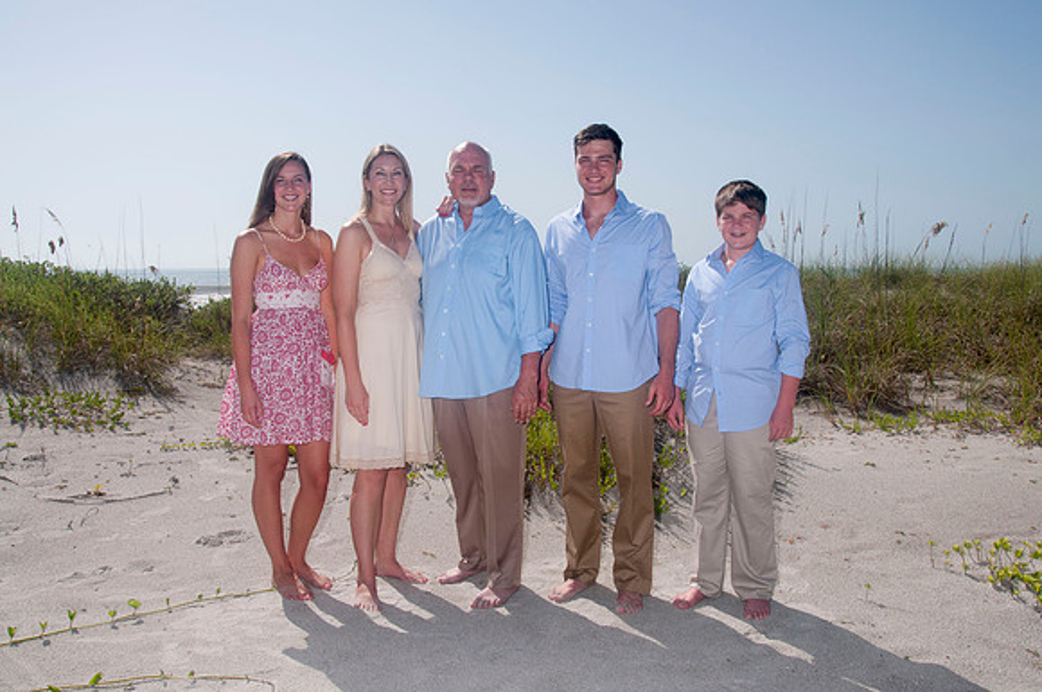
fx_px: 954
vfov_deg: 39.9
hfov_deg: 57.3
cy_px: 346
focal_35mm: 33
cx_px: 521
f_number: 13
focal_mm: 22
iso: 100
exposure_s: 1/250
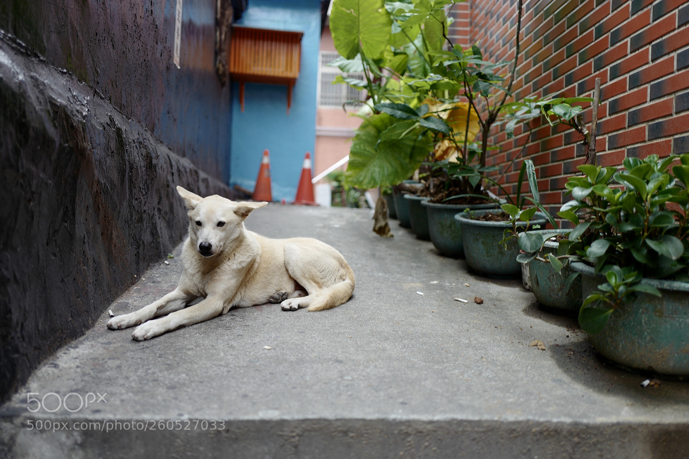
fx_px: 536
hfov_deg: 65.5
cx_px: 344
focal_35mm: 28
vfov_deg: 46.4
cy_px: 230
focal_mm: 28
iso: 100
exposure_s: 1/80
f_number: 1.7
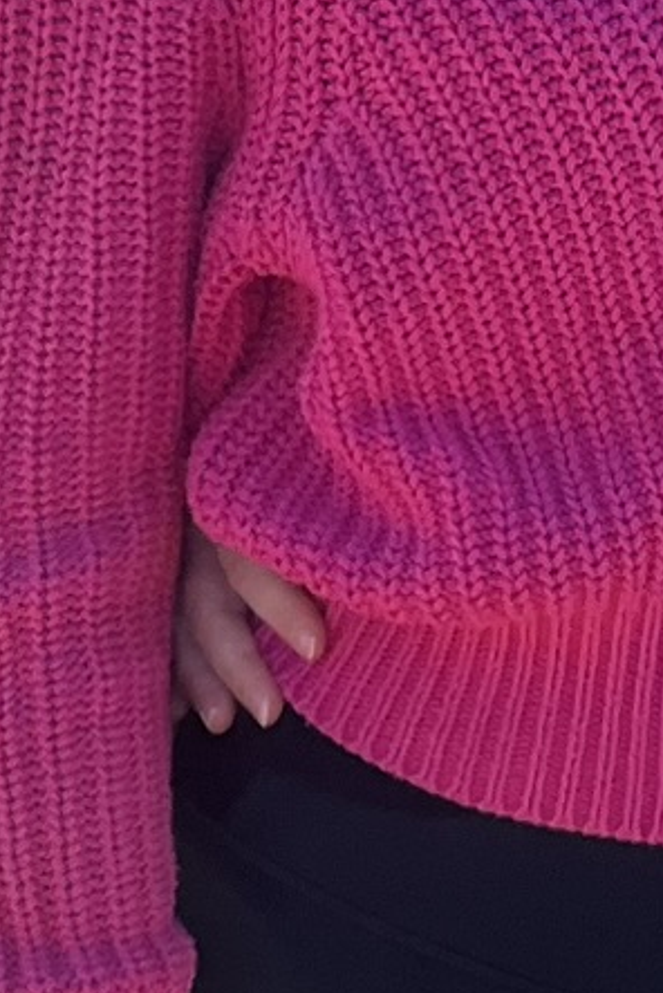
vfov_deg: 5.6
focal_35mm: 370
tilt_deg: -6.2
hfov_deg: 3.7
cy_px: -16
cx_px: 1156
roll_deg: +1.0
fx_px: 10205
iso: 32
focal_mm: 9
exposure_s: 1/350
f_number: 2.8
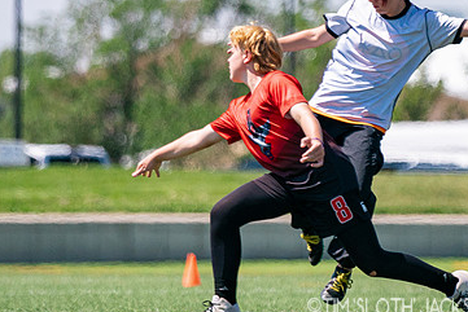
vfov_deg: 2.4
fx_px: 7478
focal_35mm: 575
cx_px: 306
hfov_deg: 3.6
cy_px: 131
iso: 640
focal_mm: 200
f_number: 2.8
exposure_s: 1/12800
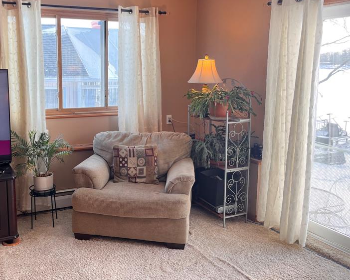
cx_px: 120
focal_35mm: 37
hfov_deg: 48.3
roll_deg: +0.0
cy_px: 115
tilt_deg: -7.2
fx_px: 383
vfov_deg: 40.0
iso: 50
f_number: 1.6
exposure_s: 1/120
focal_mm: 5.1
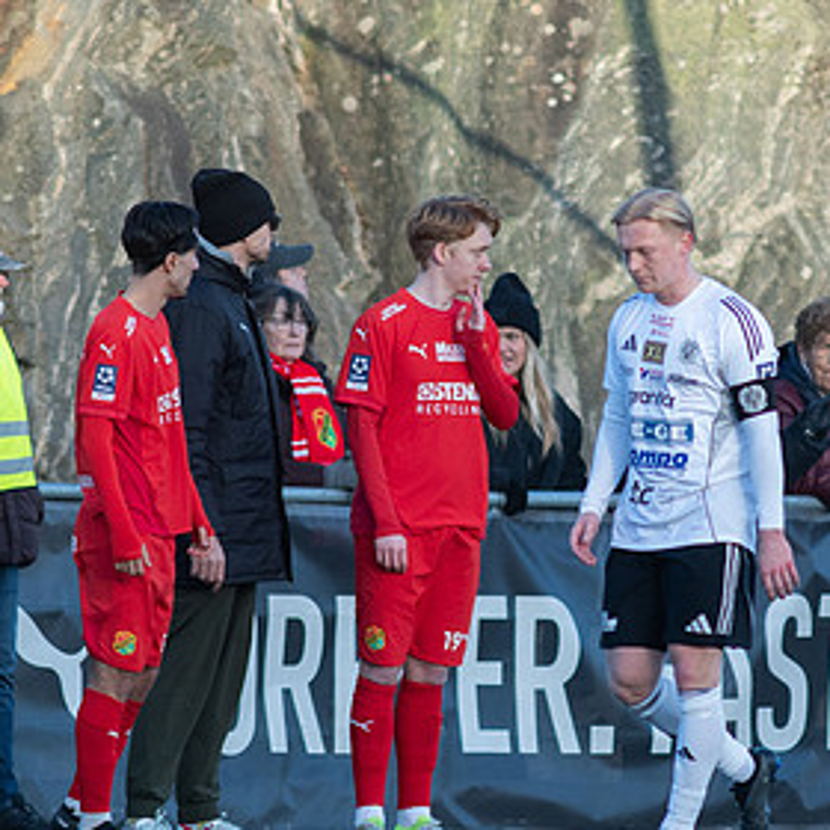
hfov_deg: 1.6
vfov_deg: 1.6
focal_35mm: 1091
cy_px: 479
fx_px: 29596
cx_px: 451
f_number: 3.2
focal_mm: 300
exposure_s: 1/1250
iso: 400
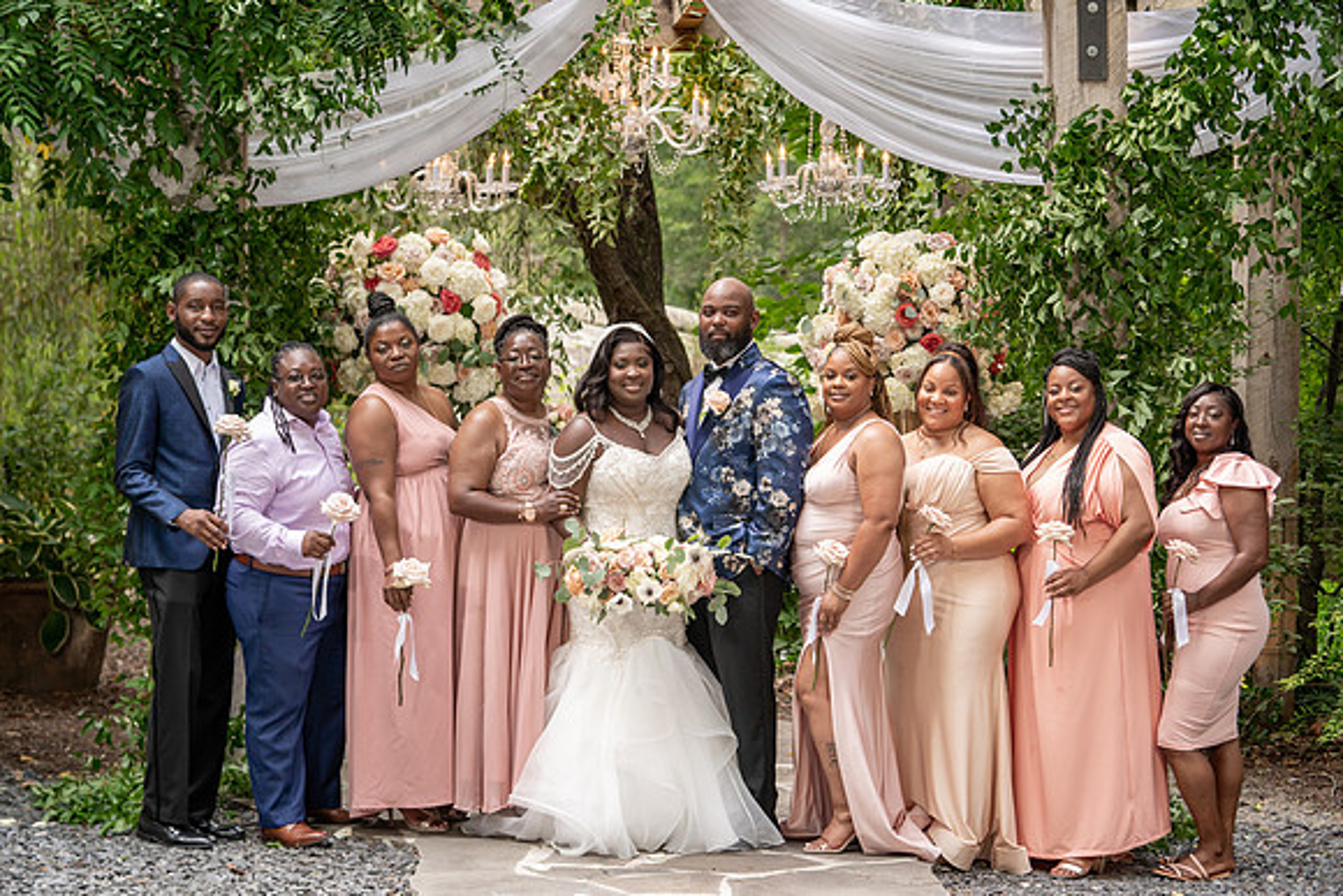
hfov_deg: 27.4
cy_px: 438
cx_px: 678
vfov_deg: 18.5
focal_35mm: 74
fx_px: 2753
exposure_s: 1/200
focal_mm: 72
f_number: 4
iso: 500
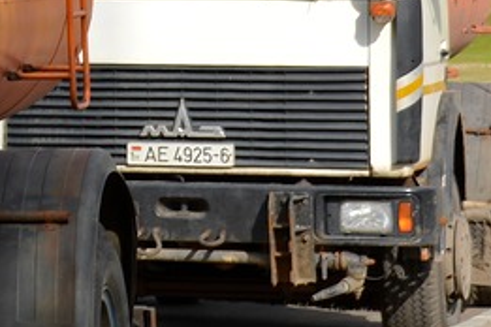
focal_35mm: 359
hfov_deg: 5.6
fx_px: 4896
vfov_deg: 3.8
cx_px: -512
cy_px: -54
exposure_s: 1/250
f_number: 8
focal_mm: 52
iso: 100
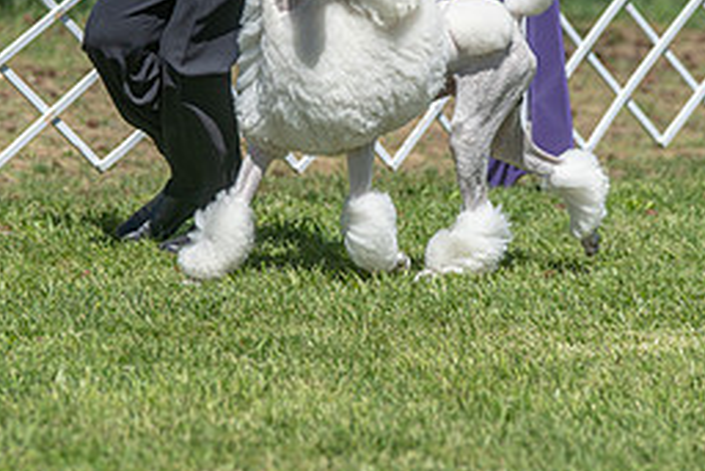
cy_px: -12
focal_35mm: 340
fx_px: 6662
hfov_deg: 6.1
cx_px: 311
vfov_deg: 4.0
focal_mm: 150
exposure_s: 1/1000
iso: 125
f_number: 4
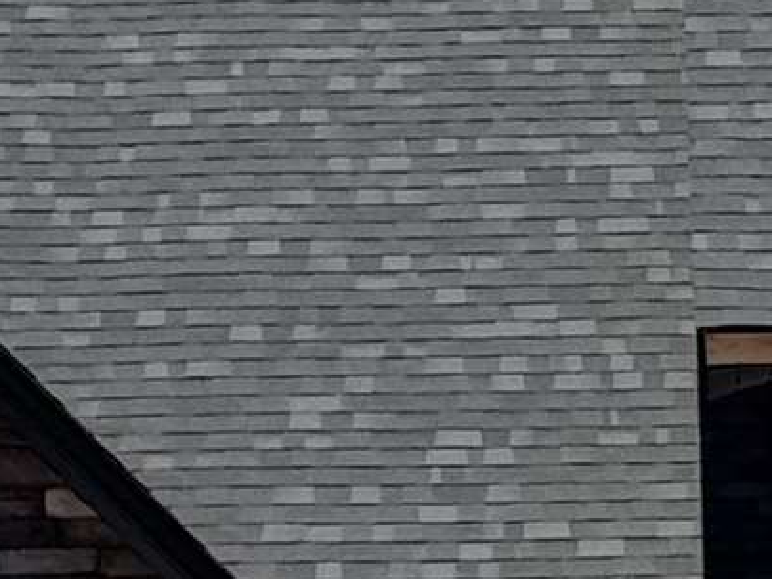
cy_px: 266
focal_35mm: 365
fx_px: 8140
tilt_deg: +6.2
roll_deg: +0.3
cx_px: 927
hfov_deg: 5.4
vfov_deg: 4.1
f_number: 1.78
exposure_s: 1/3378
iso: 64
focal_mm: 6.76
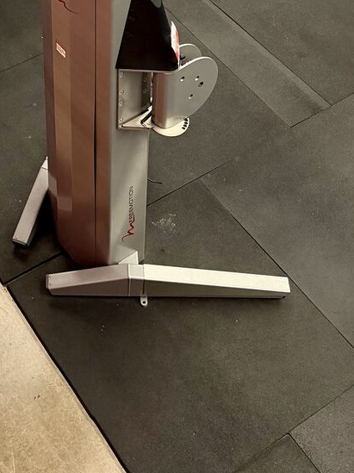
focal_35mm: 70
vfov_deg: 24.5
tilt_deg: -33.9
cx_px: 40
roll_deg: +1.7
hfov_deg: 20.6
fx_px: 956
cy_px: -128
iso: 250
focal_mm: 6.76
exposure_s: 1/41
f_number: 1.78
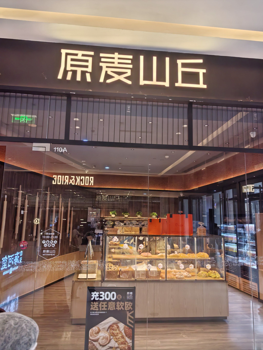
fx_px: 274
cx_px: 132
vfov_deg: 65.3
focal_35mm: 27
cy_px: 175
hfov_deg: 51.4
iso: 200
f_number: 2
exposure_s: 1/333
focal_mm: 5.72
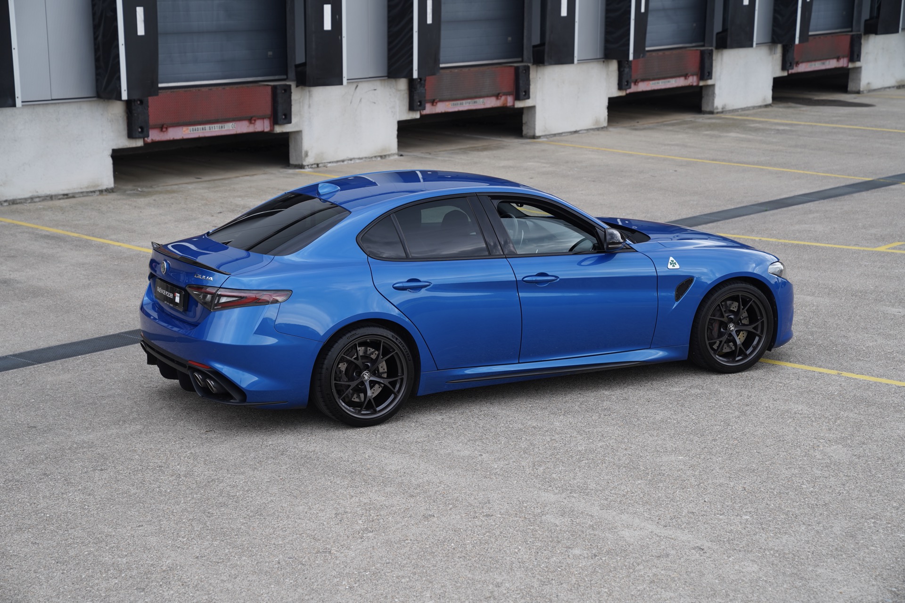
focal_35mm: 70
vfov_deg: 19.5
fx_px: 1760
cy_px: 302
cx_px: 452
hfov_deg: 28.8
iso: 100
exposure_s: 1/160
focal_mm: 70
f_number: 4
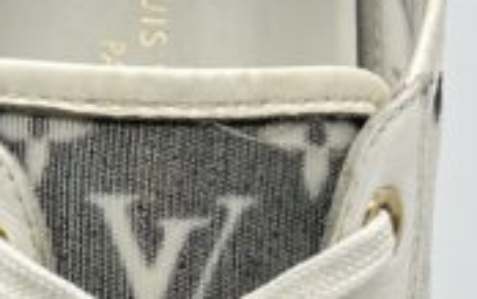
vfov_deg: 7.9
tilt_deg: -13.0
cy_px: 510
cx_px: 151
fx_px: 2107
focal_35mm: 162
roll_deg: +0.2
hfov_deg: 12.9
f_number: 1.5
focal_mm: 5.7
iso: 40
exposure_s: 1/155
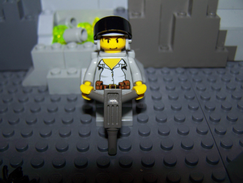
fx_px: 267
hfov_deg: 49.0
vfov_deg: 37.7
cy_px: 92
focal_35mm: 38
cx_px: 122
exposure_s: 1/60
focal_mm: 6.3
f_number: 2.8
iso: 80
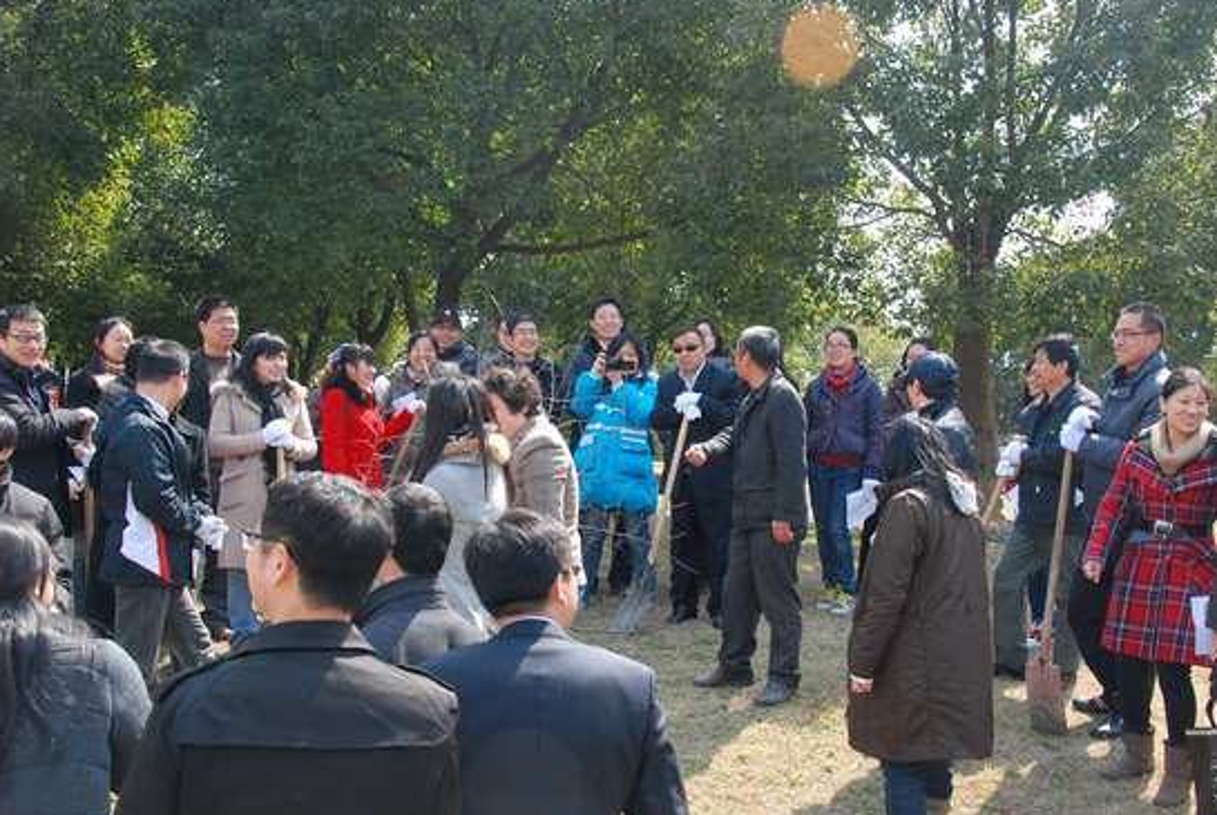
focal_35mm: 45
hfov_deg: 43.9
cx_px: 650
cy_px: 433
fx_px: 1508
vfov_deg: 30.2
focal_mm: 27
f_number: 9
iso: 400
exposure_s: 1/200
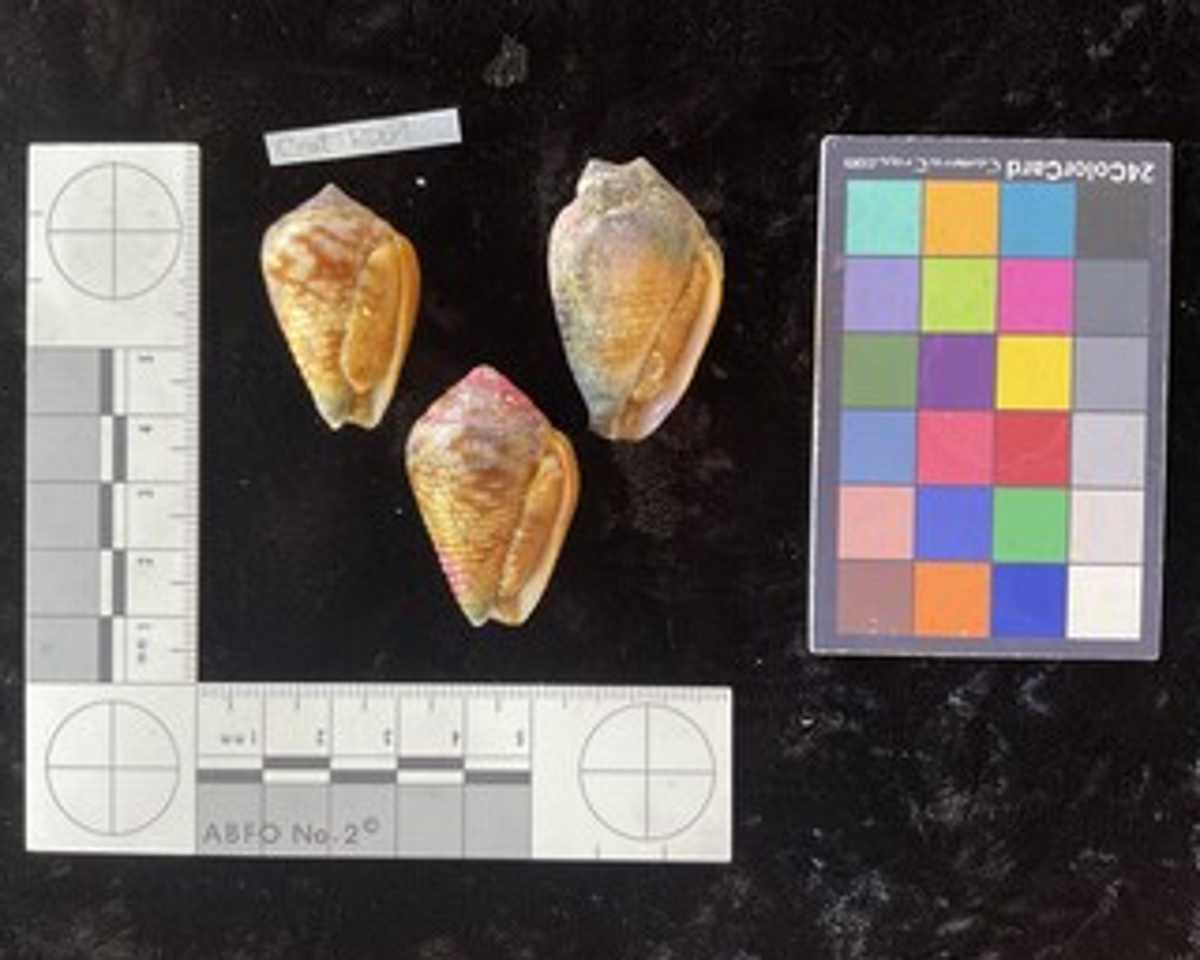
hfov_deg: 57.2
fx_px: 1101
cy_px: 482
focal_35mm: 31
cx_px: 578
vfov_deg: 47.1
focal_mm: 3
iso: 80
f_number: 1.8
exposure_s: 1/60
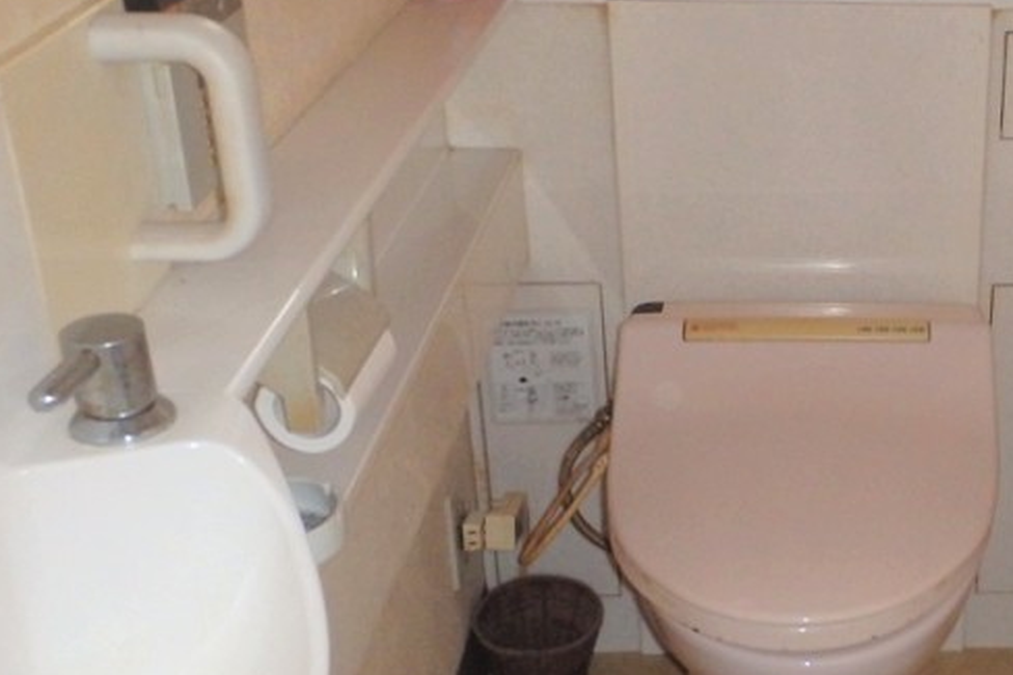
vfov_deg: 26.0
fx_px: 1463
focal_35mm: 52
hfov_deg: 36.6
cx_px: 846
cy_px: 315
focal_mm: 5
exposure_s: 1/30
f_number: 3.9
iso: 400
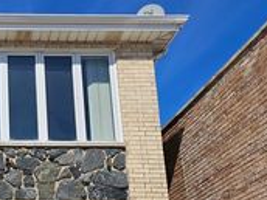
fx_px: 517
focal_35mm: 67
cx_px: -59
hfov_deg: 25.7
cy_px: 216
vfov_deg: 20.9
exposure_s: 1/1286
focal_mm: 6.3
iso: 10
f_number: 1.7
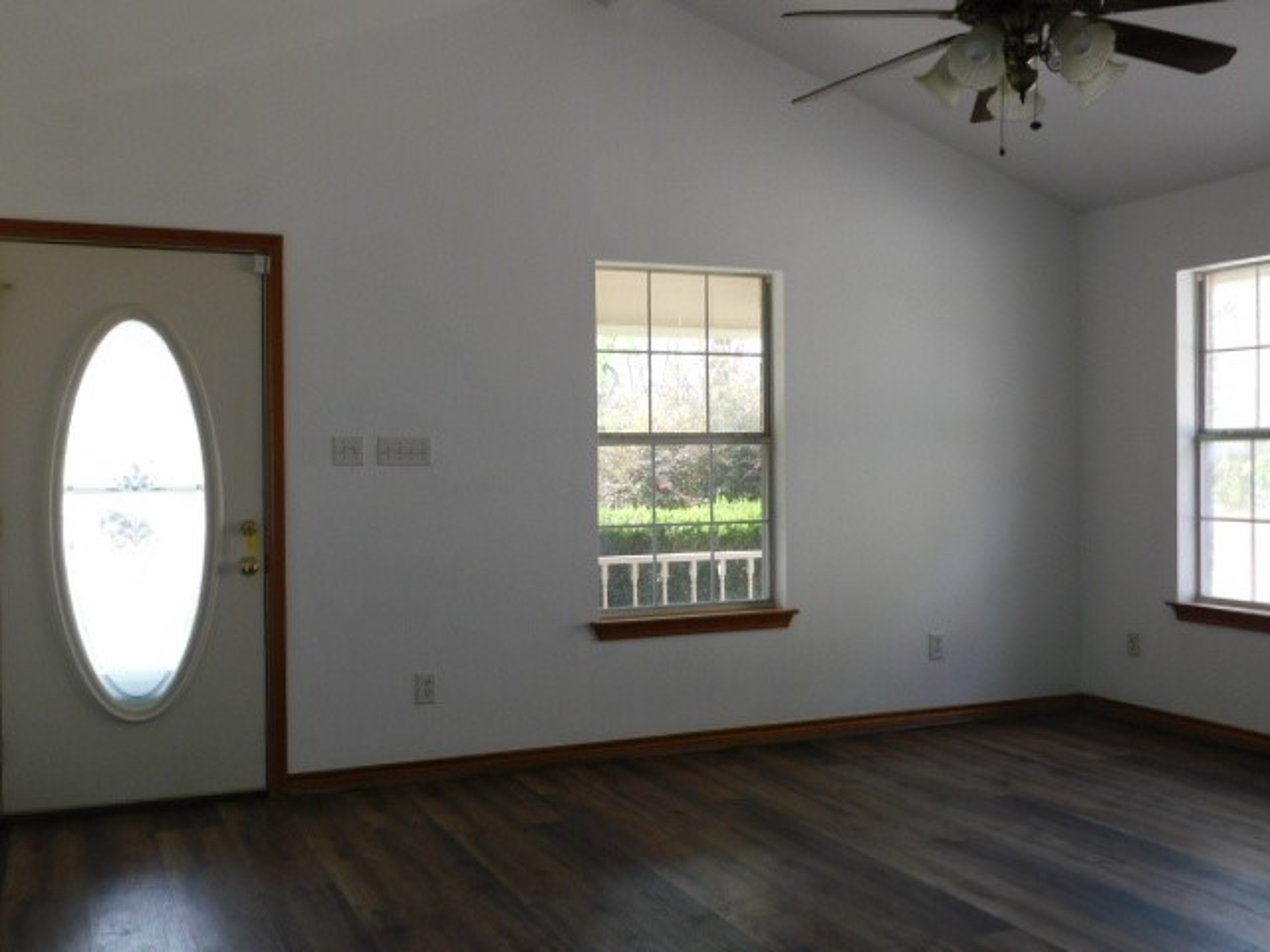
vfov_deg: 39.7
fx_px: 1321
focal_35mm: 36
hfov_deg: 51.4
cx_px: 635
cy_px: 476
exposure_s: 1/30
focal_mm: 6.3
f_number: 3.5
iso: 125
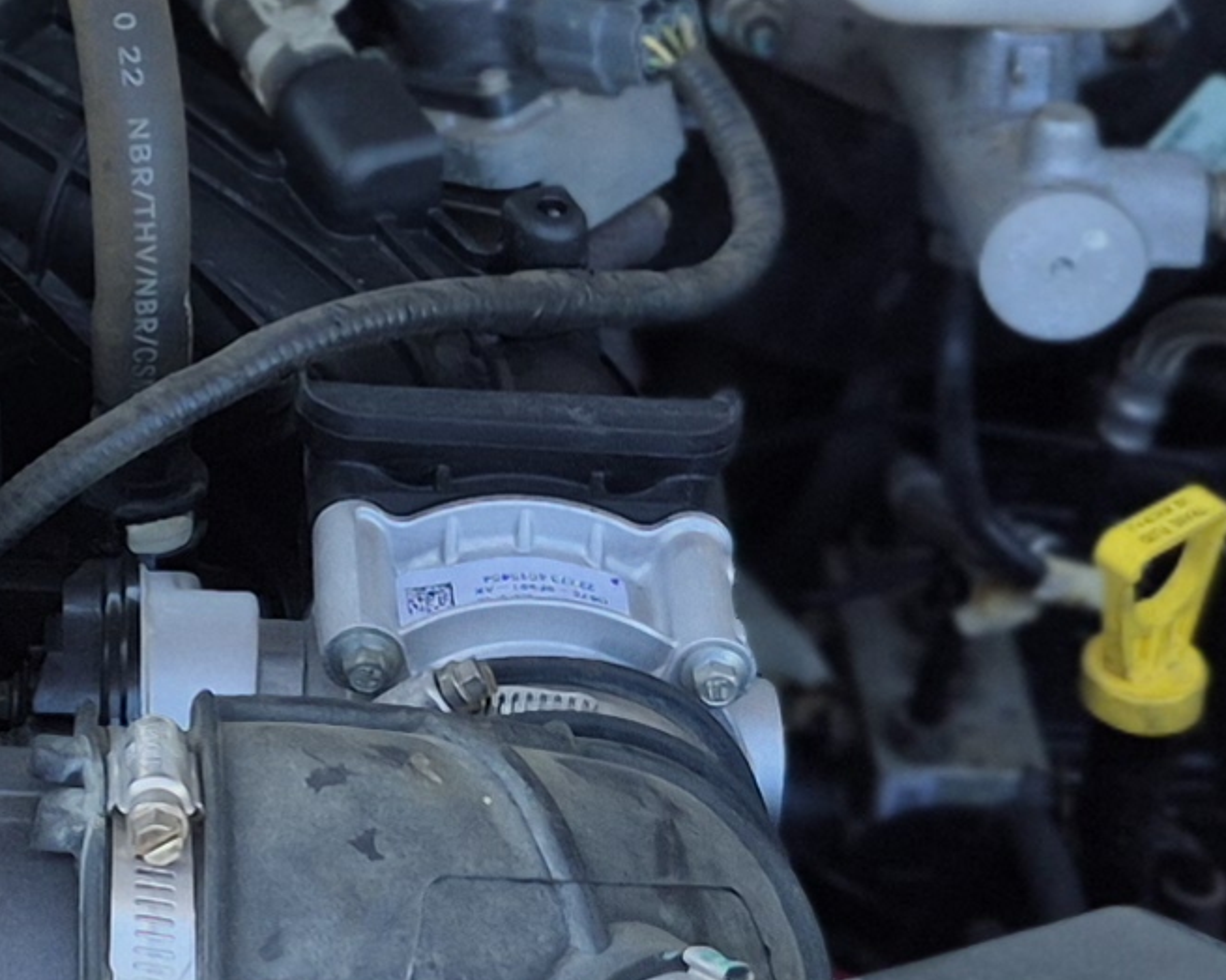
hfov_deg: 13.6
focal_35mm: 137
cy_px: -108
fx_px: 4971
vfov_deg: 11.1
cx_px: -288
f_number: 1.8
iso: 25
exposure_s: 1/371
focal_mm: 5.4
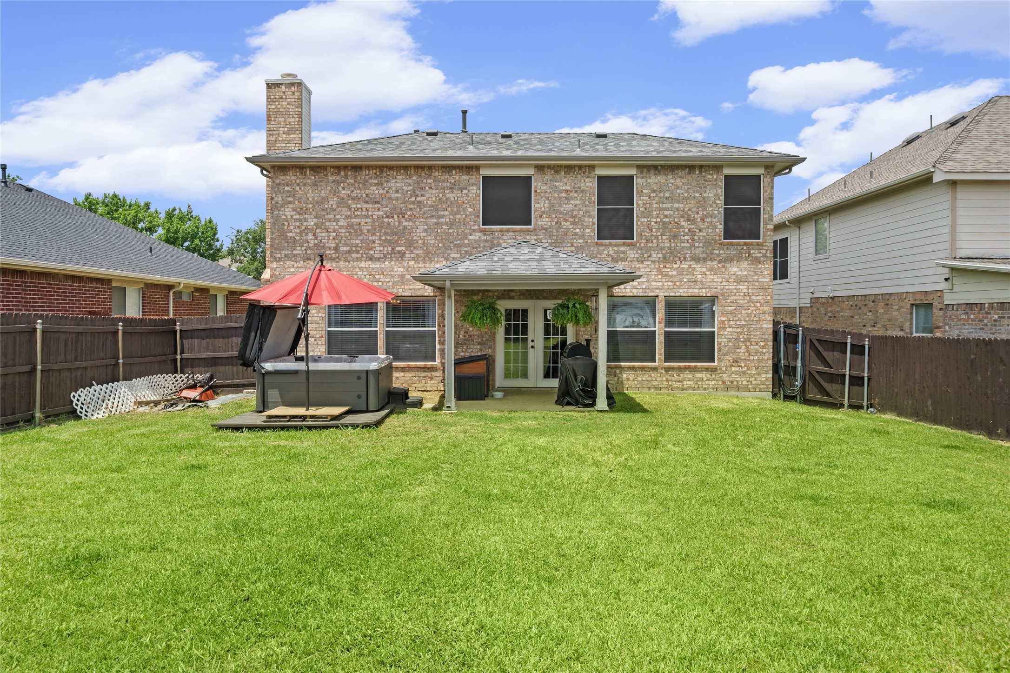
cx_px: 505
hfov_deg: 73.8
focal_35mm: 24
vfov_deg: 53.1
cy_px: 336
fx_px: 673
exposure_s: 1/100
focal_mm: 24
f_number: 11
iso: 200
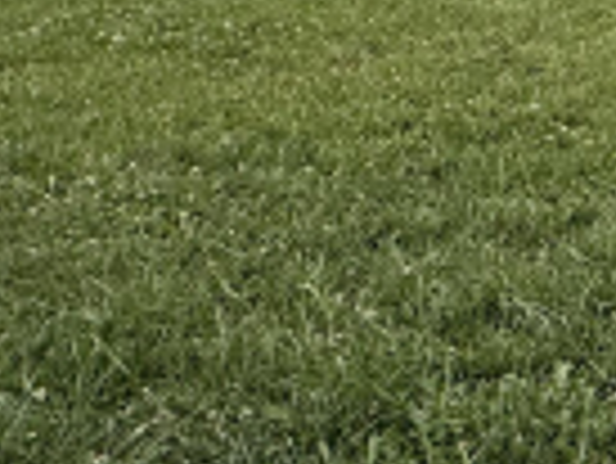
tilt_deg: -0.8
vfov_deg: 18.9
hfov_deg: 21.5
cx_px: 1027
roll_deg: +0.2
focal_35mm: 68
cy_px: -248
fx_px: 1211
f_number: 2.2
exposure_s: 1/4149
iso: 50
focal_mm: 2.22
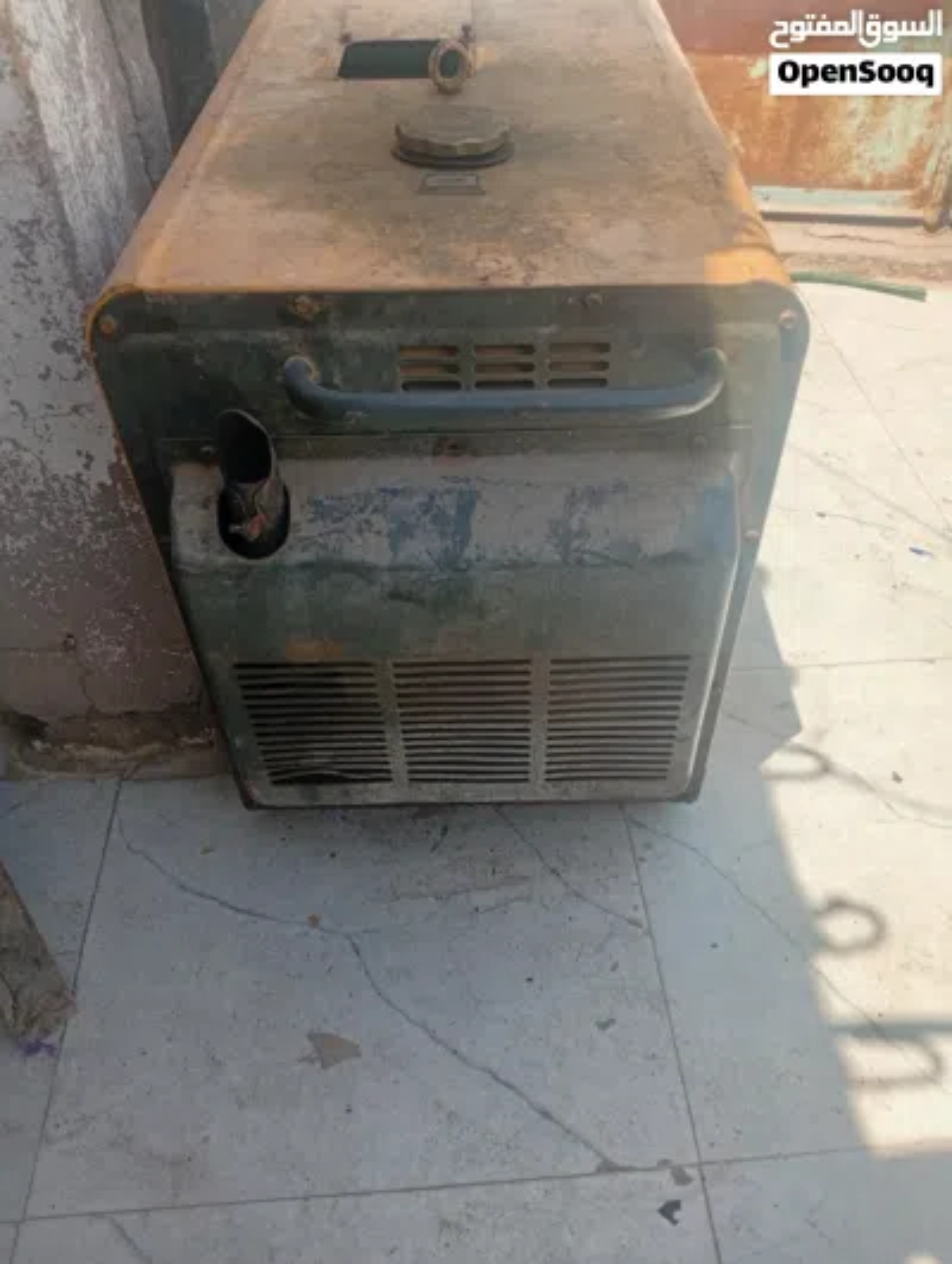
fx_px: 987
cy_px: 632
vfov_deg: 65.2
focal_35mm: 27
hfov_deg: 51.5
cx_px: 476
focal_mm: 3.98
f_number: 1.8
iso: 50
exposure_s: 1/152
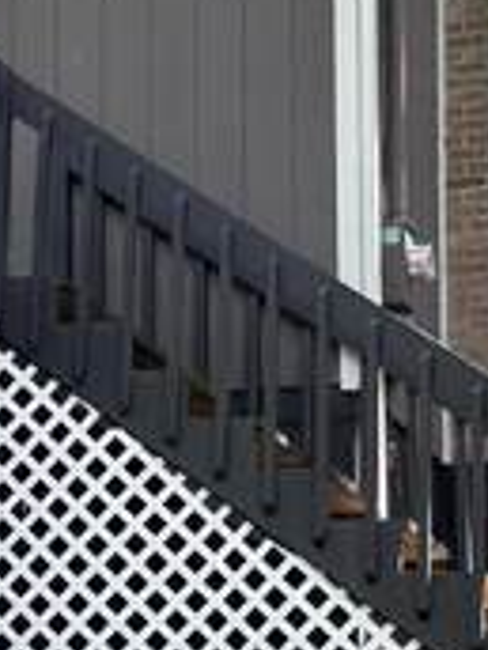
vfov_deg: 13.0
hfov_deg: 9.4
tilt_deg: +10.9
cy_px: 457
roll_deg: -1.8
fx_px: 2838
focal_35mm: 151
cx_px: -386
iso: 80
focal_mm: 6.76
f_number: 1.78
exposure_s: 1/180
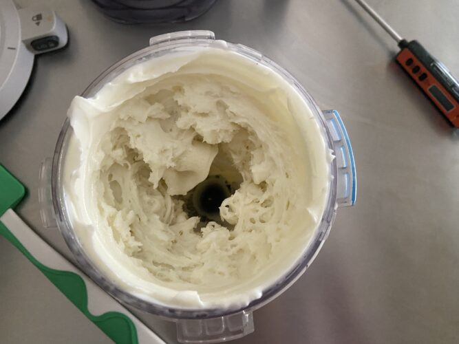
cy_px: 172
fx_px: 345
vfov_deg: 53.0
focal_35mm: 26
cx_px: 230
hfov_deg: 67.3
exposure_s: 1/54
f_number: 1.8
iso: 500
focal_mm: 4.25
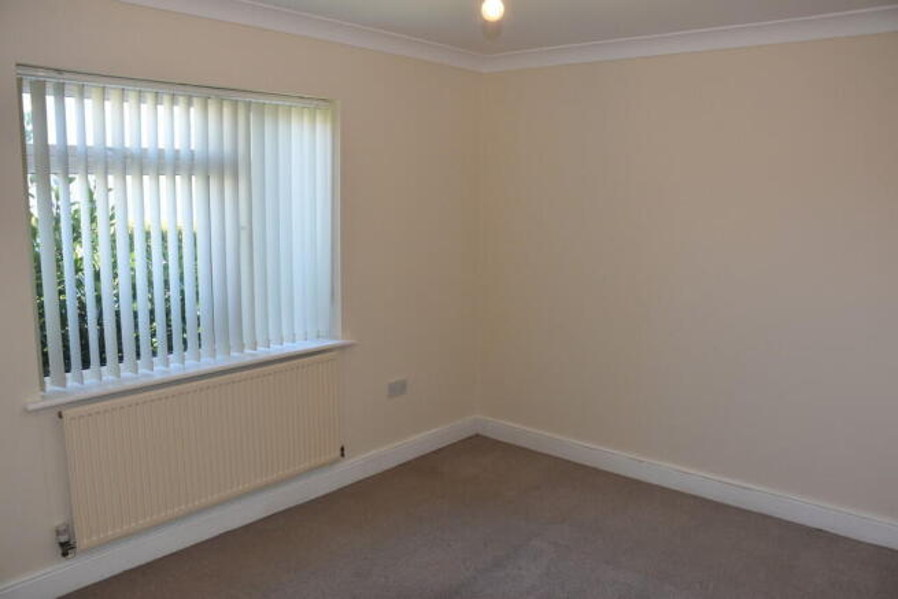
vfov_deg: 48.0
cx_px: 449
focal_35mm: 27
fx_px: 674
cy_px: 300
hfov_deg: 67.4
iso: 640
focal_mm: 18
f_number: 5.6
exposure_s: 1/125
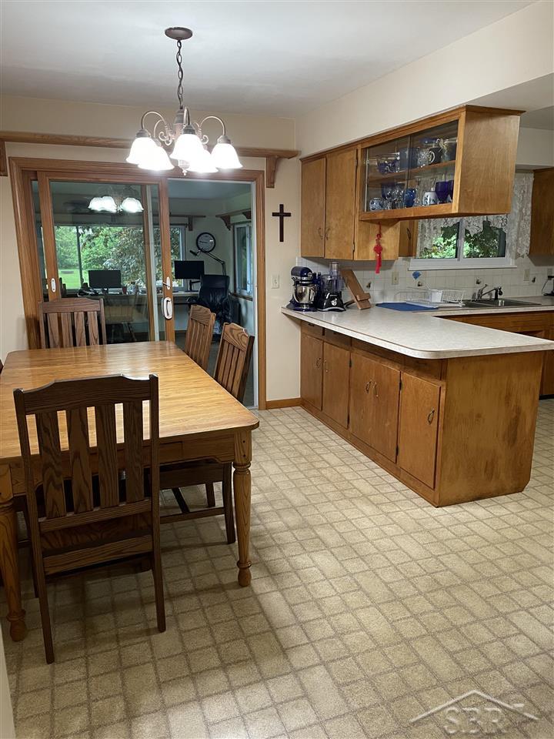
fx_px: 555
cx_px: 277
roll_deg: -0.2
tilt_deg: -12.1
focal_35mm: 26
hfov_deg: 53.1
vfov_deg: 67.3
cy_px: 370
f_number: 1.6
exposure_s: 1/60
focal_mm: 4.2
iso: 200
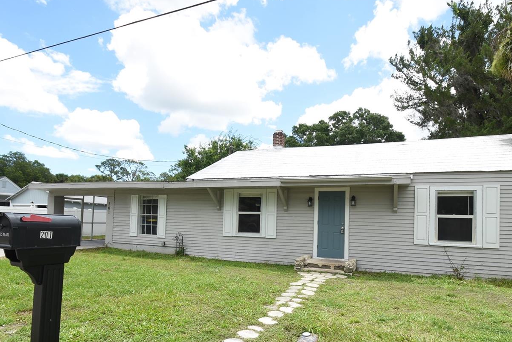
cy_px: 208
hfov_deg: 83.8
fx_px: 284
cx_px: 279
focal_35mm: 20
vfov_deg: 61.3
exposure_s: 1/160
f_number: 6.3
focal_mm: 10
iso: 100
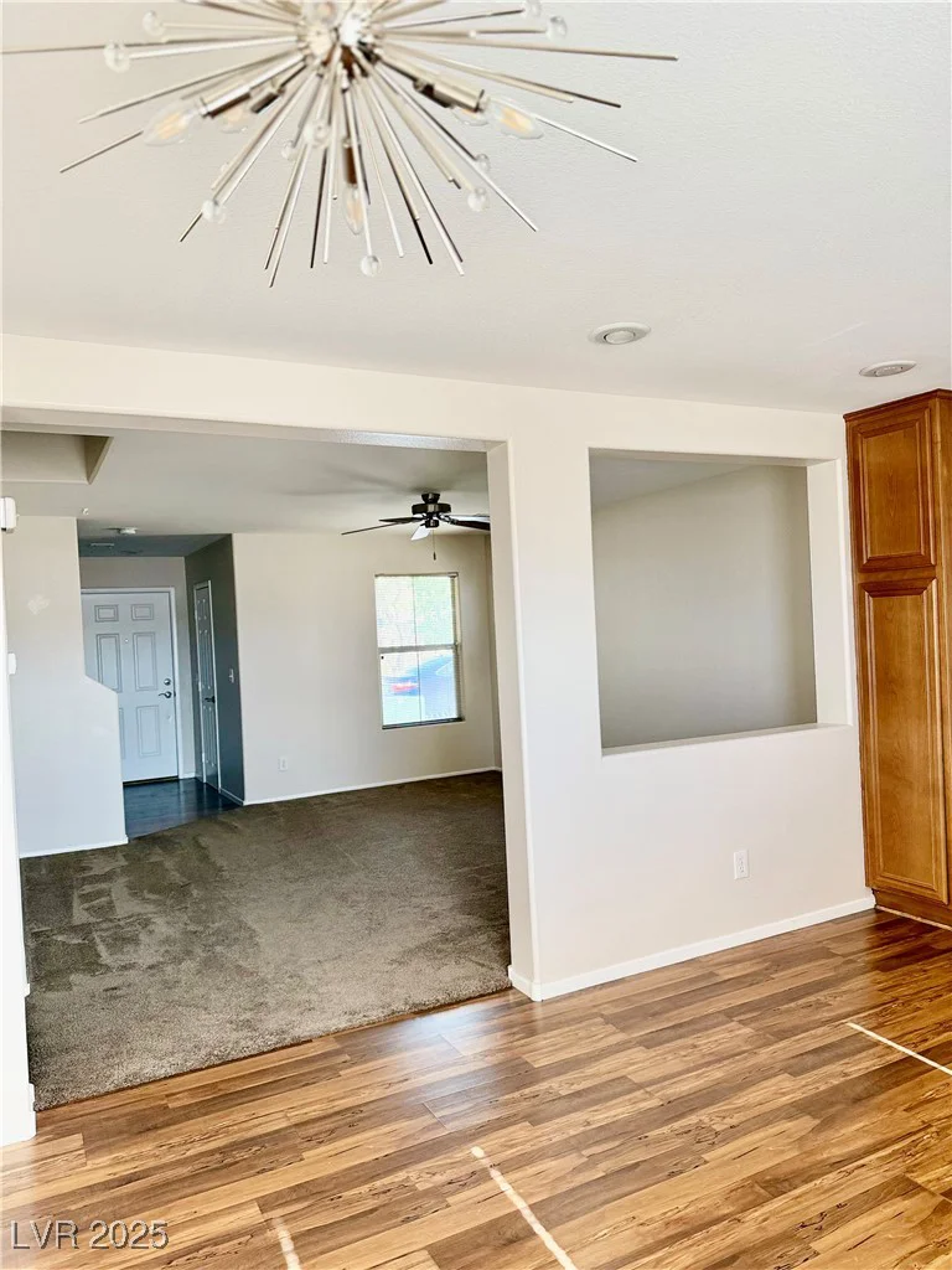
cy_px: 635
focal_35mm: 24
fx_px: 880
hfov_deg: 56.8
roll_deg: +3.5
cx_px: 476
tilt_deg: +0.7
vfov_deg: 71.6
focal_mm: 6.76
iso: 160
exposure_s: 1/157
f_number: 1.78
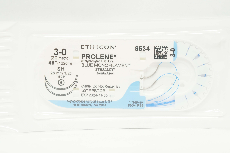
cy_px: 76
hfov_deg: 31.9
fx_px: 402
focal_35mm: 63
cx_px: 115
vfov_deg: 21.5
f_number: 6.3
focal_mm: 42
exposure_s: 1/80
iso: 800
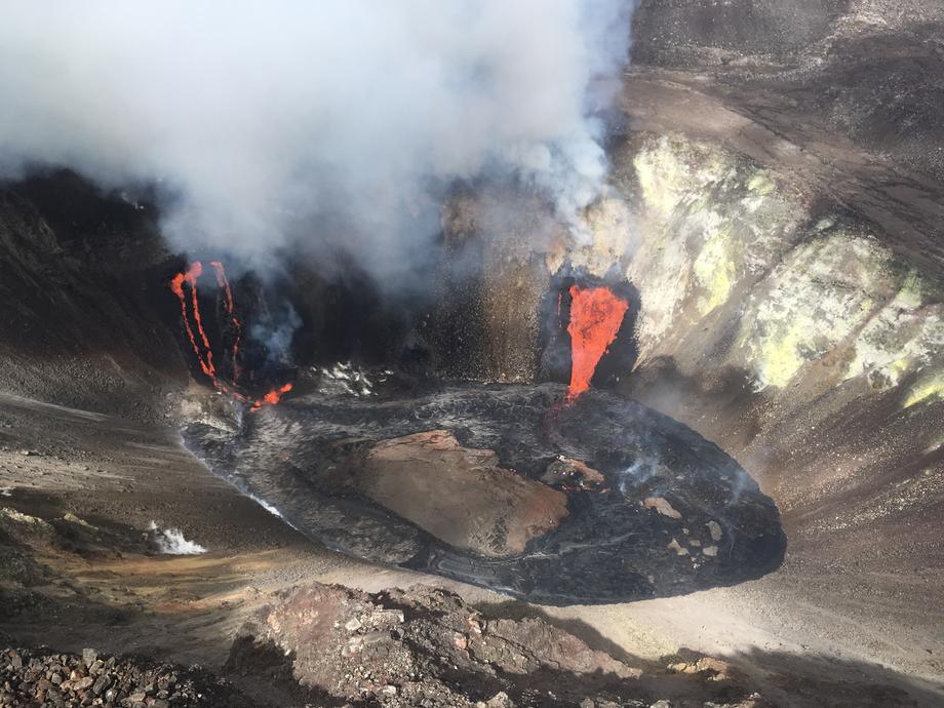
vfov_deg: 48.2
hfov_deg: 61.7
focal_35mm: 29
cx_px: 472
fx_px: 791
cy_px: 354
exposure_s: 1/1399
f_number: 2.2
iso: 25
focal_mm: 4.15
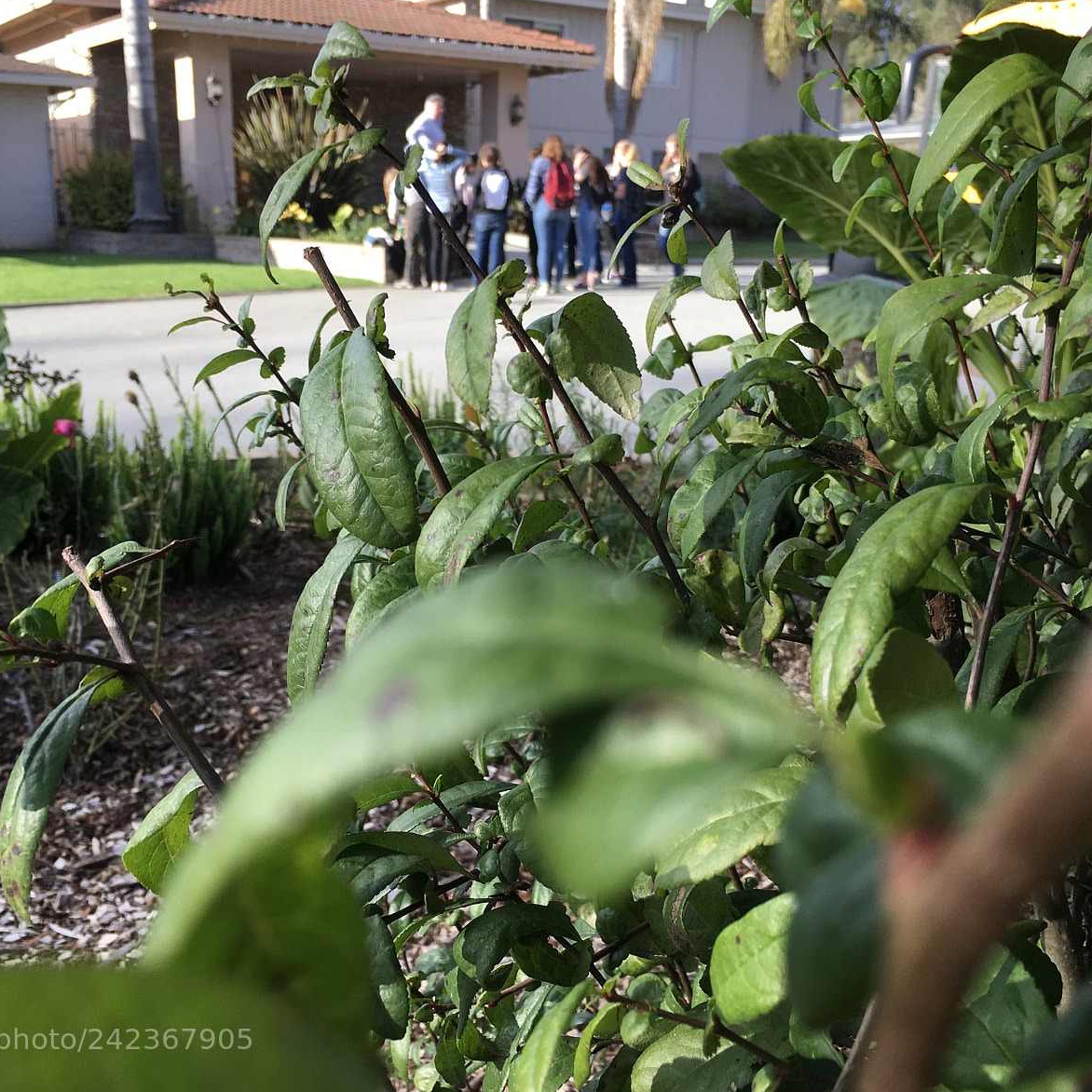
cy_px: 553
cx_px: 511
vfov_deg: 47.2
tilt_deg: -15.5
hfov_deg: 47.2
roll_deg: -1.5
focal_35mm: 35
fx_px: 1249
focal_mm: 4.15
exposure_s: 1/413
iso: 25
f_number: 2.2
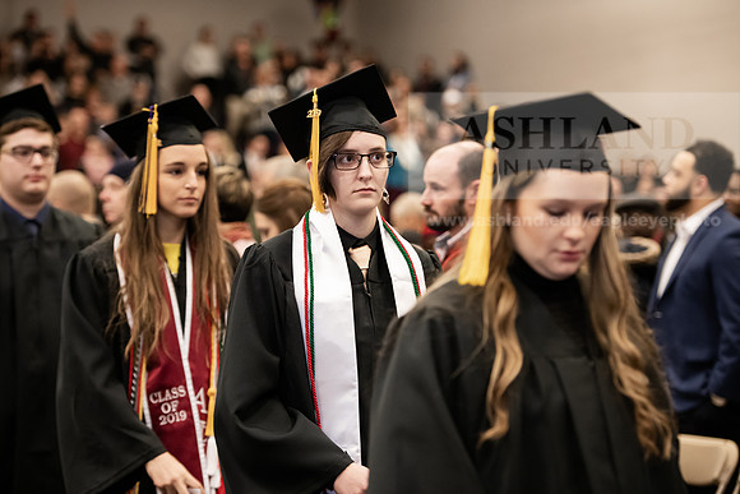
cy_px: 247
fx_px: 2159
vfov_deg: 13.0
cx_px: 370
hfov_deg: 19.5
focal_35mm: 105
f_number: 3.2
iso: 2000
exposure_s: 1/200
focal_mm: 105
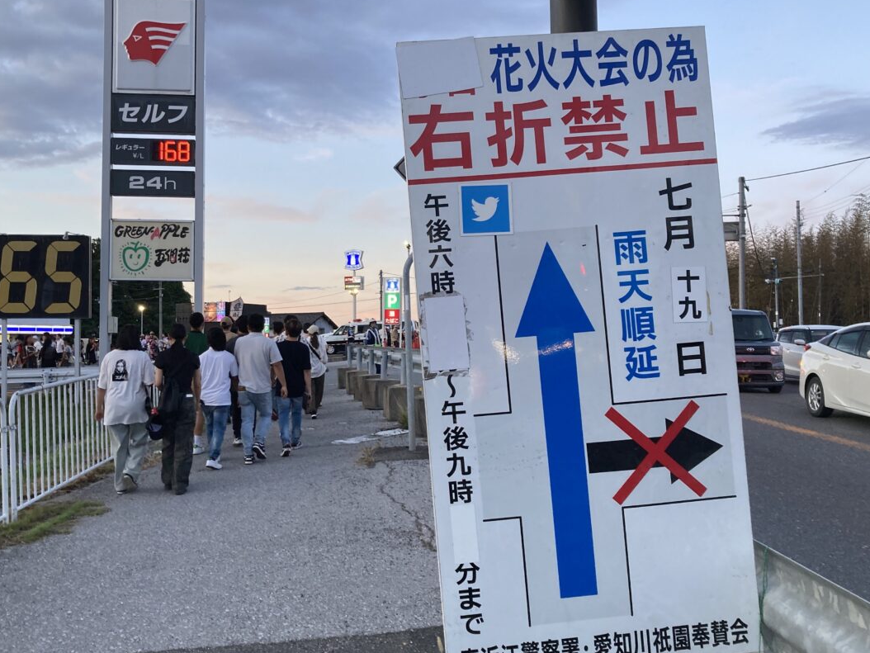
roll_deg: +0.6
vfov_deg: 41.8
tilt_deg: +2.3
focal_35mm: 34
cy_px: 338
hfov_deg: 53.9
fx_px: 855
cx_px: 414
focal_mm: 3.99
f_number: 1.8
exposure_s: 1/112
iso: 80
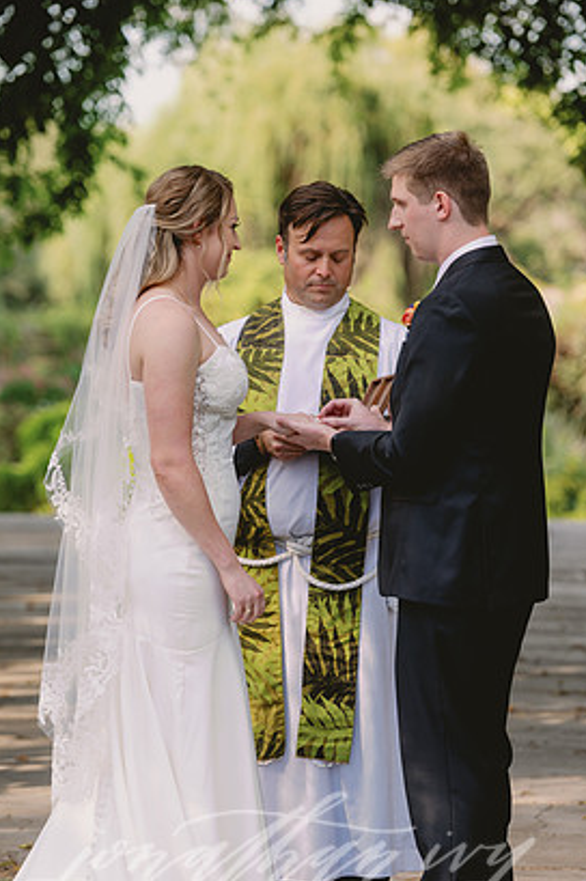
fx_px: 4035
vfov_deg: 12.5
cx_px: 283
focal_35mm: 165
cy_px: 459
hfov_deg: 8.3
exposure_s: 1/200
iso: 100
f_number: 2.8
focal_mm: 150
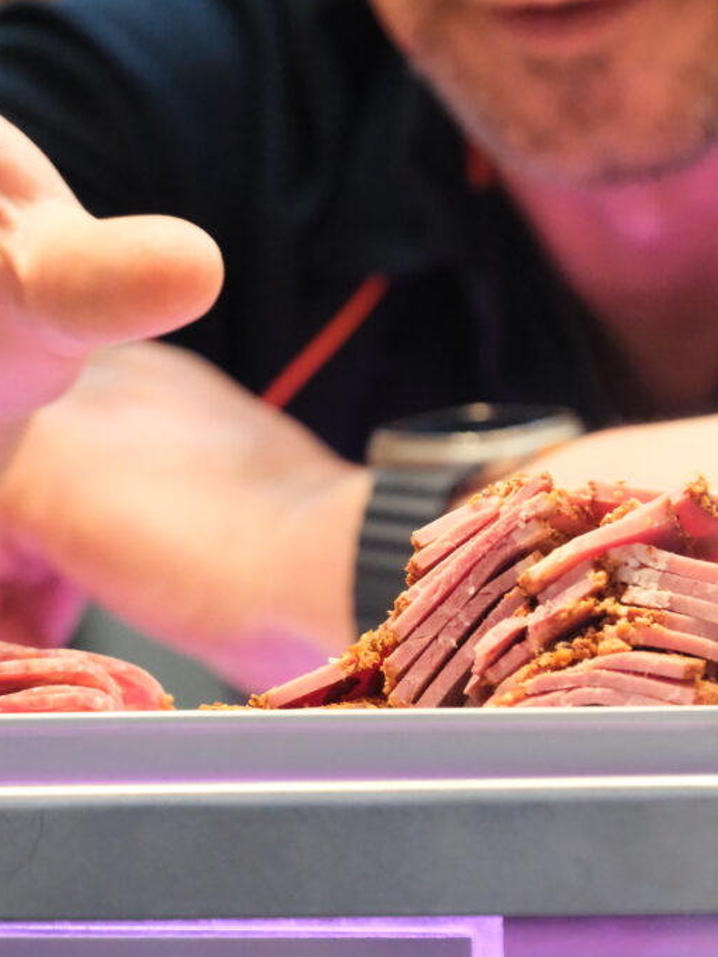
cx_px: 567
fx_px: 8131
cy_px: 479
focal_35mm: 294
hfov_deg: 5.1
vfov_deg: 6.7
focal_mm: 135
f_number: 5.6
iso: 12800
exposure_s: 1/240
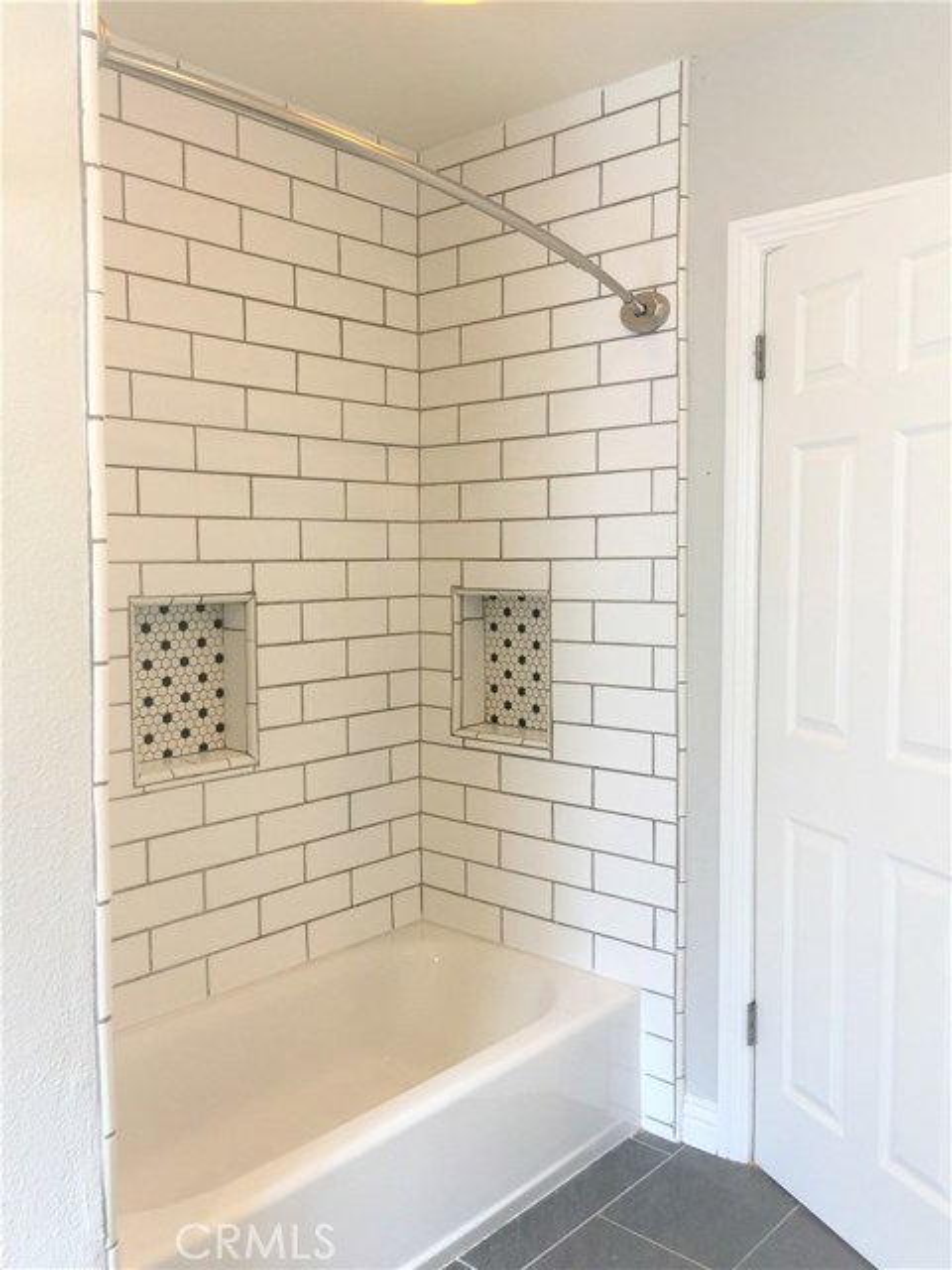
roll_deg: -1.0
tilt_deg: -4.0
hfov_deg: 48.2
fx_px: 1063
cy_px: 635
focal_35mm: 29
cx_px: 476
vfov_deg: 61.7
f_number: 2.2
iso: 32
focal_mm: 4.15
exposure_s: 1/30
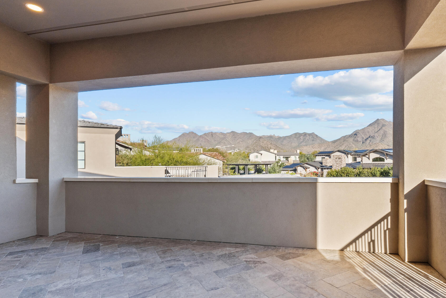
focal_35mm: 20
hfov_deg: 82.7
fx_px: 248
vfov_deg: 61.9
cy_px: 154
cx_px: 273
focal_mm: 10
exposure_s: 1/50
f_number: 9
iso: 250
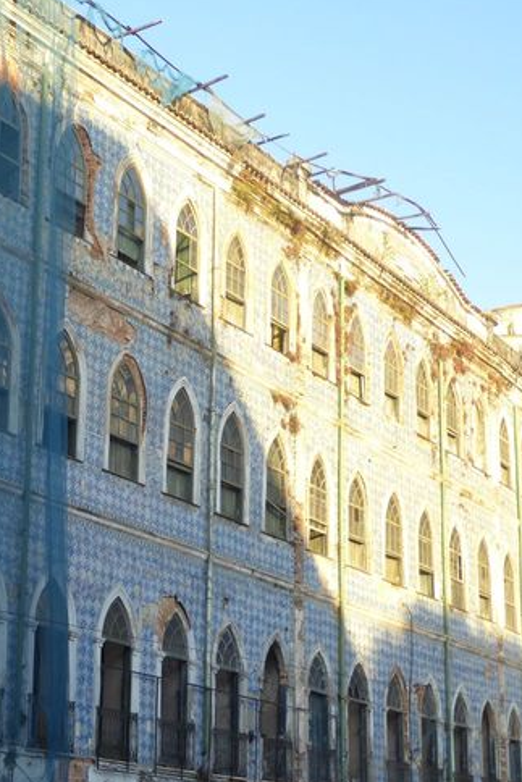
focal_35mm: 79
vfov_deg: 25.6
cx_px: 68
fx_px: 1717
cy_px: 448
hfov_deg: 17.1
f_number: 3.9
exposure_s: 1/100
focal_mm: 7.8
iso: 80
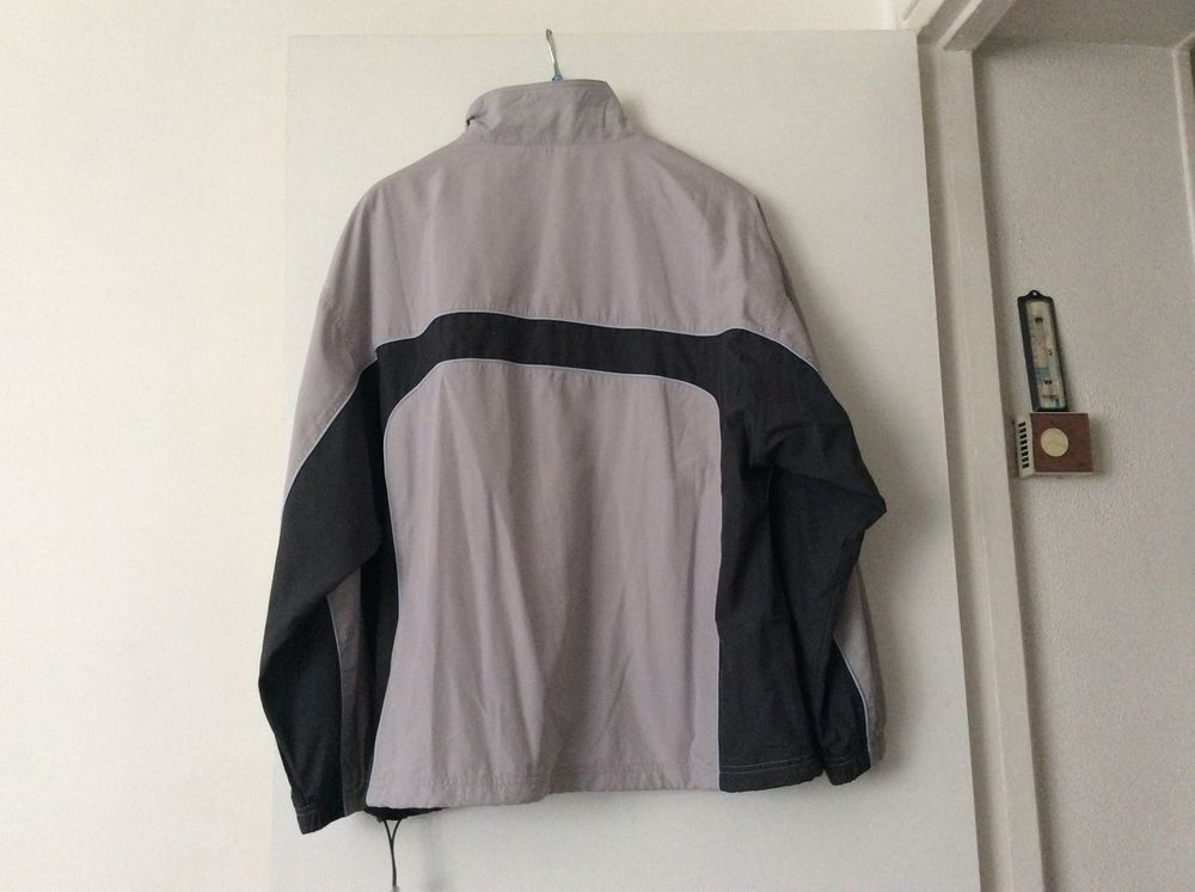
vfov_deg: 44.1
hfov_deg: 56.9
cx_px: 598
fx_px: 1103
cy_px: 446
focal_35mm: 32
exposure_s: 1/25
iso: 160
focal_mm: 3.3
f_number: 2.4
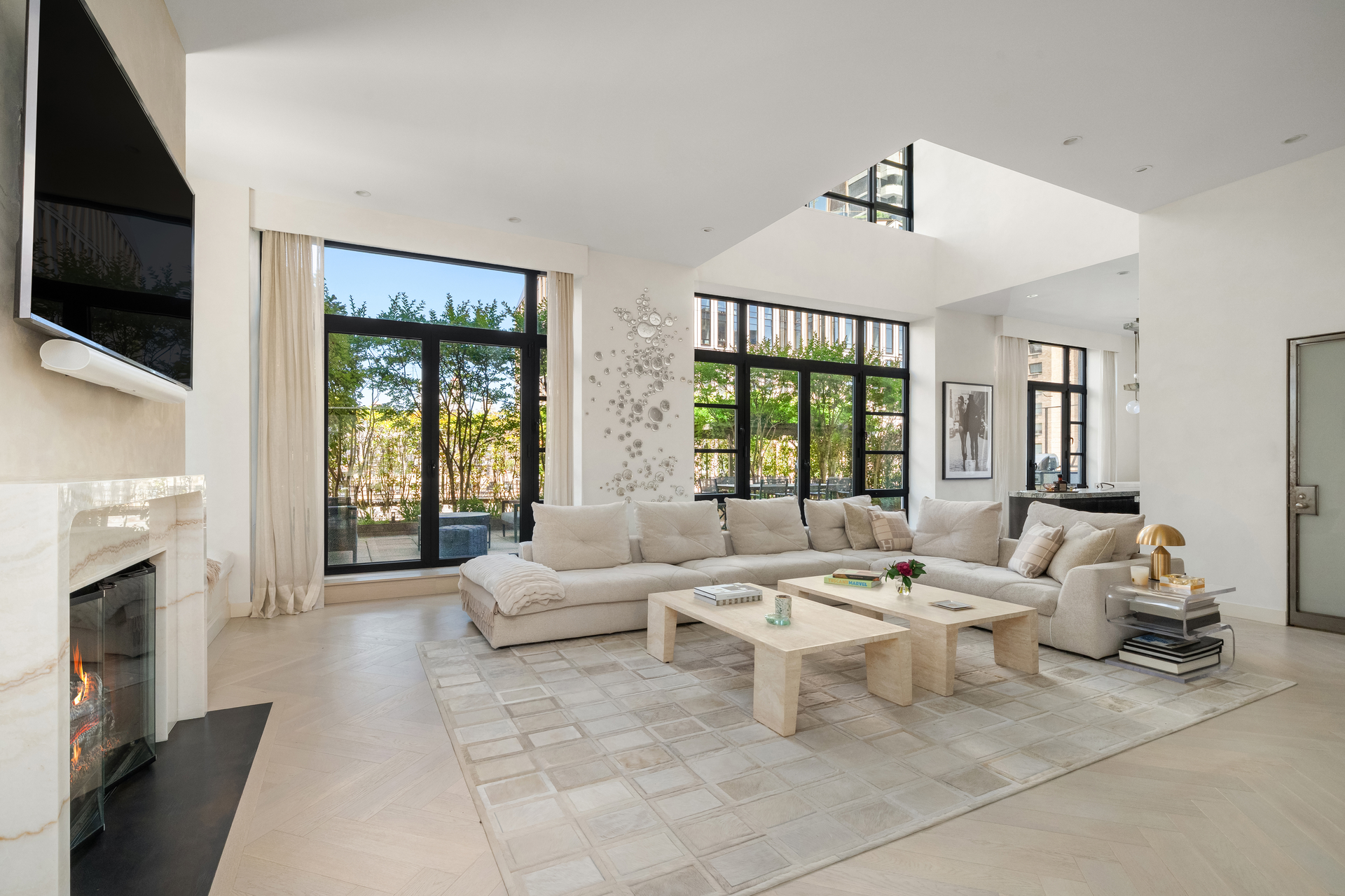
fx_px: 560
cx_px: 672
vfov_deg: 77.3
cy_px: 448
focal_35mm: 15
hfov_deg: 100.4
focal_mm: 15
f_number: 11
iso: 1250
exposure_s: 1/30
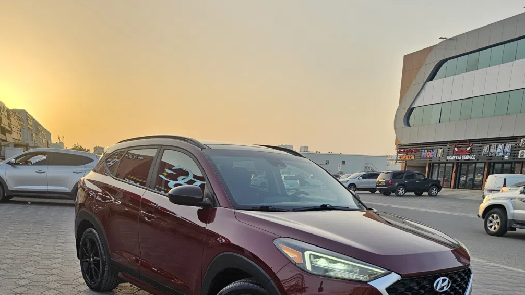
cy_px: 290
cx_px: 266
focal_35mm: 34
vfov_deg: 32.1
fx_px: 473
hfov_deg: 58.0
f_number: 1.7
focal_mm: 6.3
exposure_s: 1/182
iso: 20
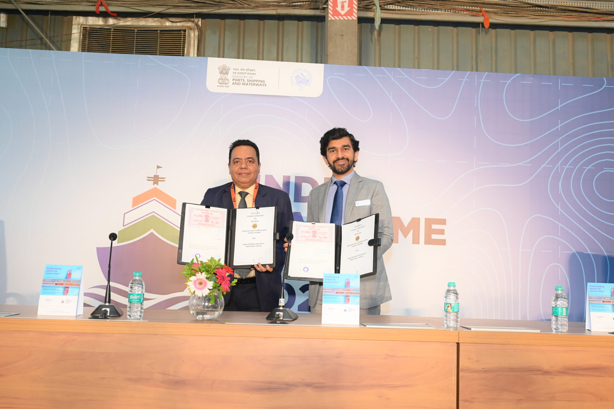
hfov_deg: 55.1
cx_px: 307
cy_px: 204
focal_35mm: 34
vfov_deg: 38.3
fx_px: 588
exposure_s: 1/125
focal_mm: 34.5
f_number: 5.6
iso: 2500
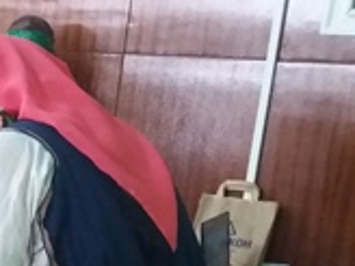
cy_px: 342
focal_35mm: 109
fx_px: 1118
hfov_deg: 15.3
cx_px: -305
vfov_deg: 13.1
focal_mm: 3.7
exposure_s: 1/17
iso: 320
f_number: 1.9
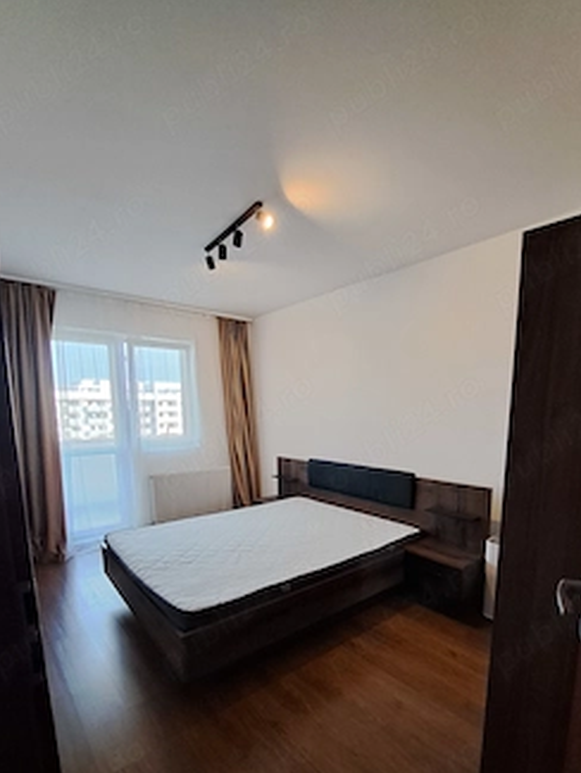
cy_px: 473
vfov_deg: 92.9
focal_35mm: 16
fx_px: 358
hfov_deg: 77.9
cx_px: 319
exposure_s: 1/50
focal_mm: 1.74
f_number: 2.2
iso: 160
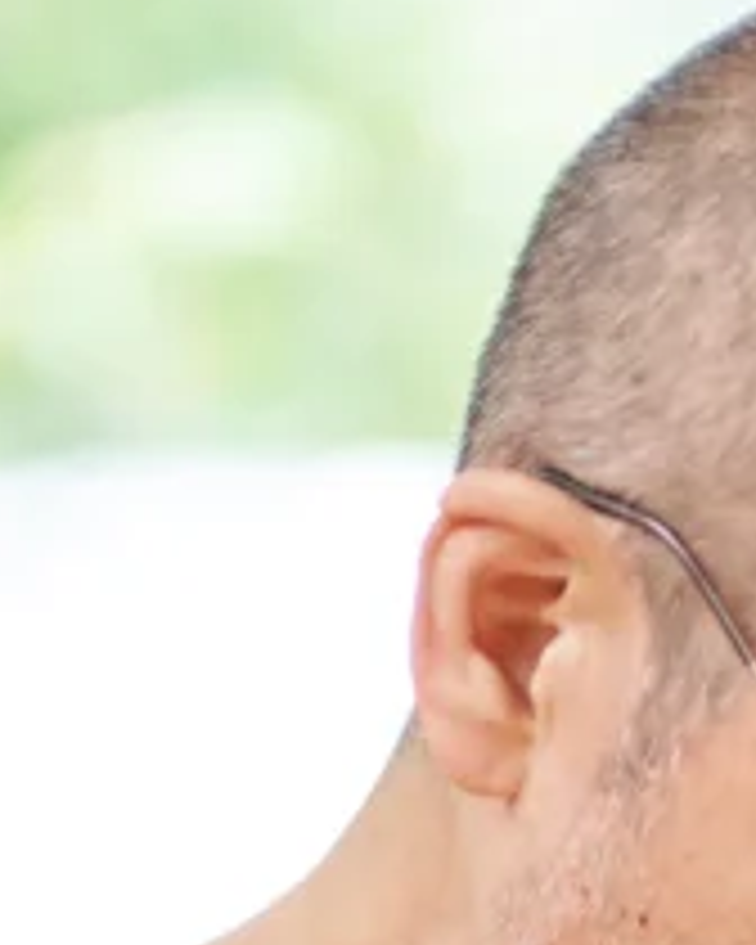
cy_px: 1339
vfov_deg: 4.9
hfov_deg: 3.9
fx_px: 10880
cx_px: 1350
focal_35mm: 389
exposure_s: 1/100
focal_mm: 85
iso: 250
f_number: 2
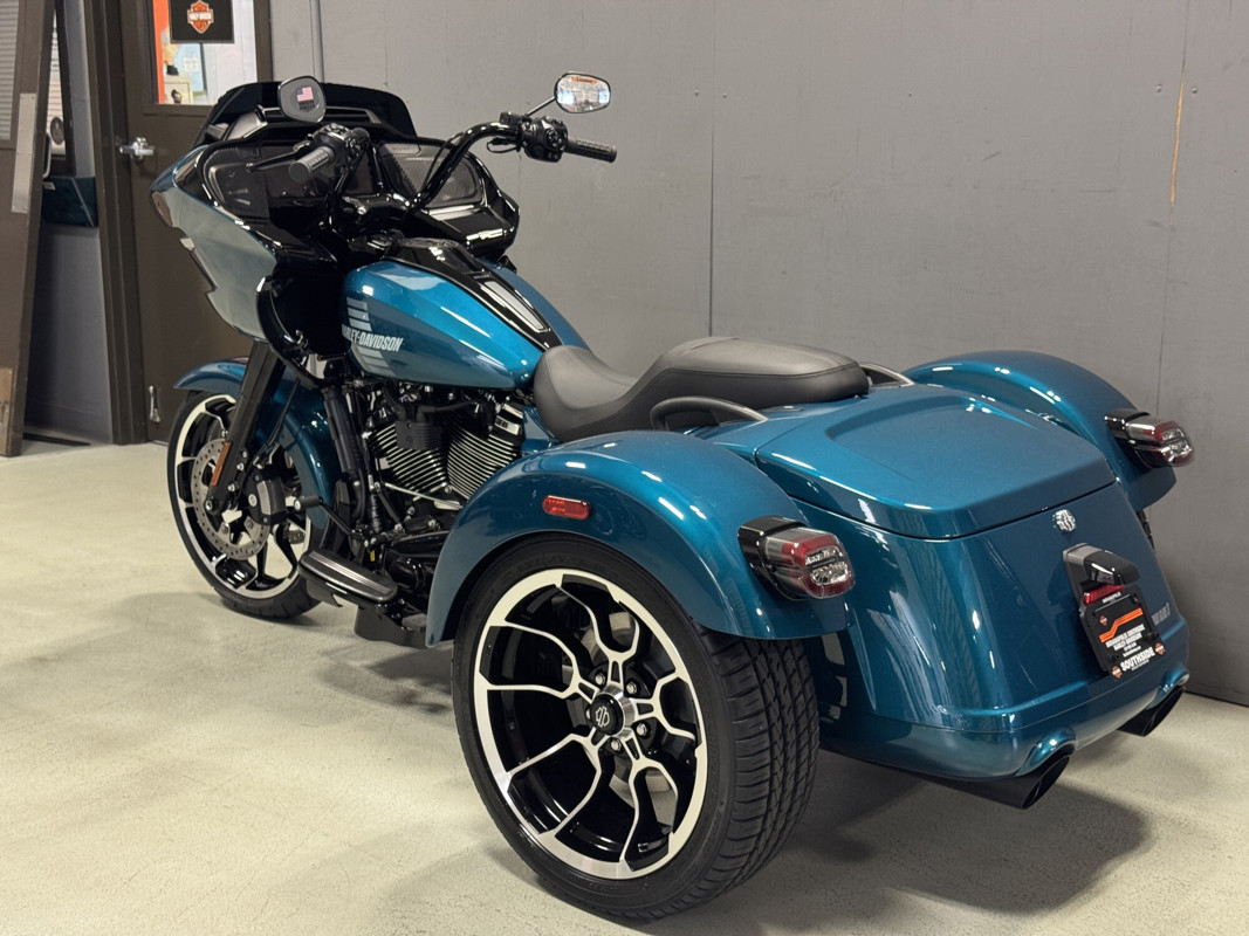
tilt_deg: -13.4
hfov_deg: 39.7
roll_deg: -0.9
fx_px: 1732
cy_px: 468
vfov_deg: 30.3
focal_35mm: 48
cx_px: 624
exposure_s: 1/40
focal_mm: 6.76
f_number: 1.78
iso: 200
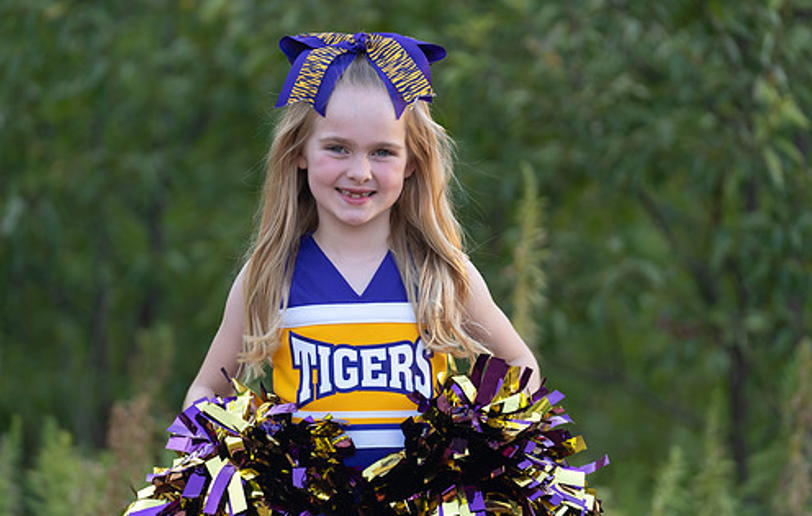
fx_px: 3890
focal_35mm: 175
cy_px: 278
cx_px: 385
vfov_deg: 7.6
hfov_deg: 11.9
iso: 250
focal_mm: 130
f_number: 2.8
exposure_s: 1/320
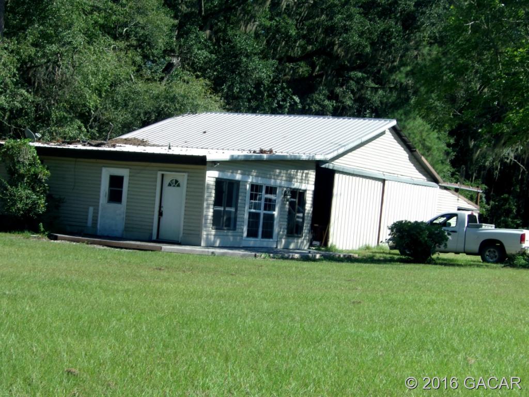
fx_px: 1116
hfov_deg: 26.7
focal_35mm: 73
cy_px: 198
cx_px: 264
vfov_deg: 20.2
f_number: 9.87
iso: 100
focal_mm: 13
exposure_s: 1/140
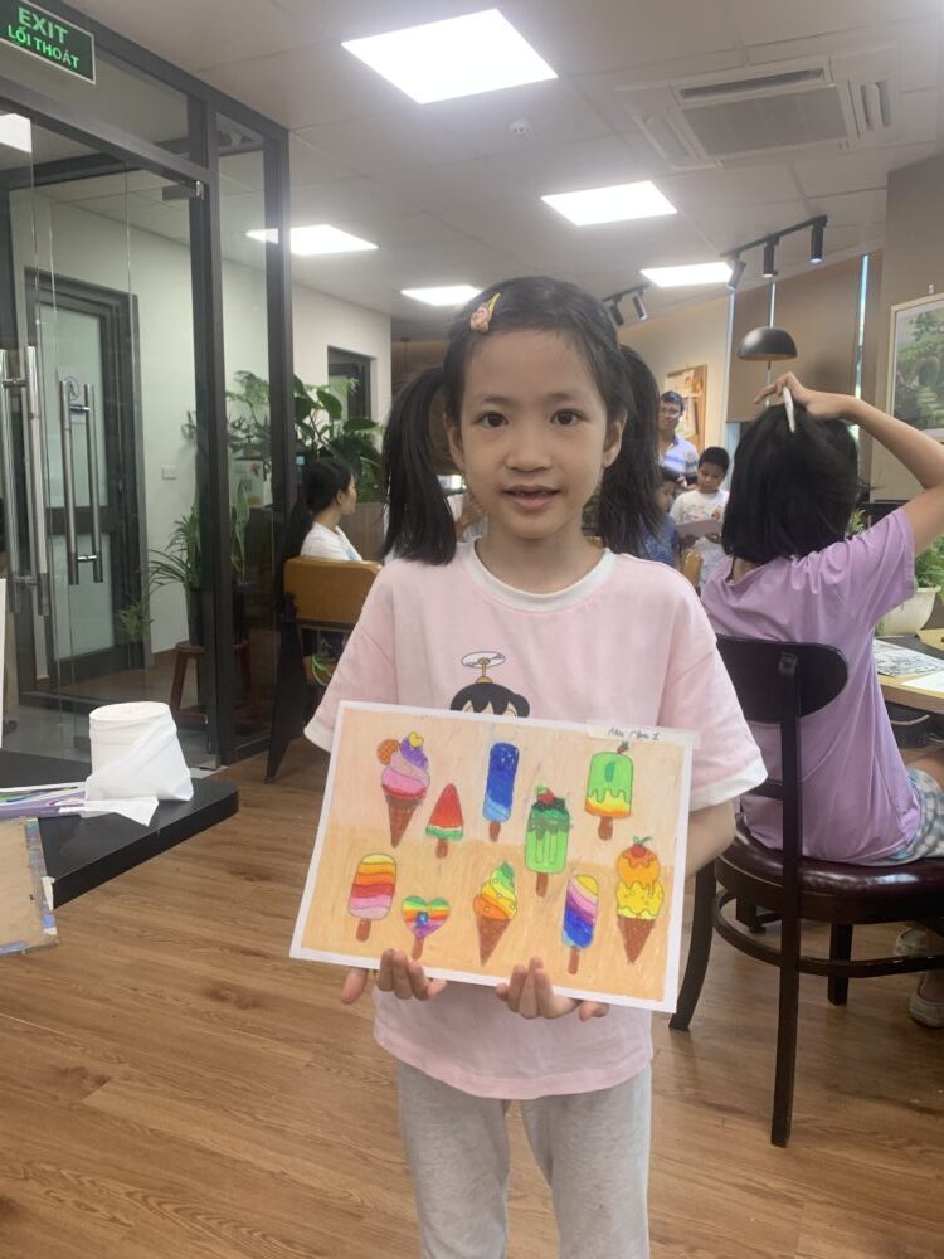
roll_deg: -1.1
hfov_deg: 53.1
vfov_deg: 67.3
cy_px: 630
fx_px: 945
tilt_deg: -9.0
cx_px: 472
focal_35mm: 26
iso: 100
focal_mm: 4.25
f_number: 1.8
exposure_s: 1/100
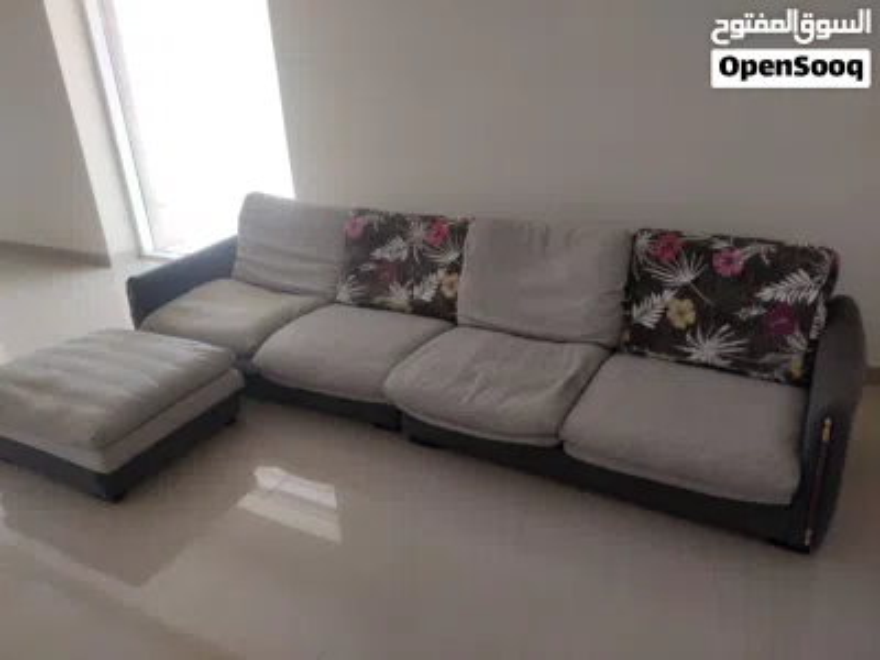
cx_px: 440
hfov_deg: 69.4
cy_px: 330
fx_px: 636
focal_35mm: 25
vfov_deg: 54.9
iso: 135
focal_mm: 4.74
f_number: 1.79
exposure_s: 1/40
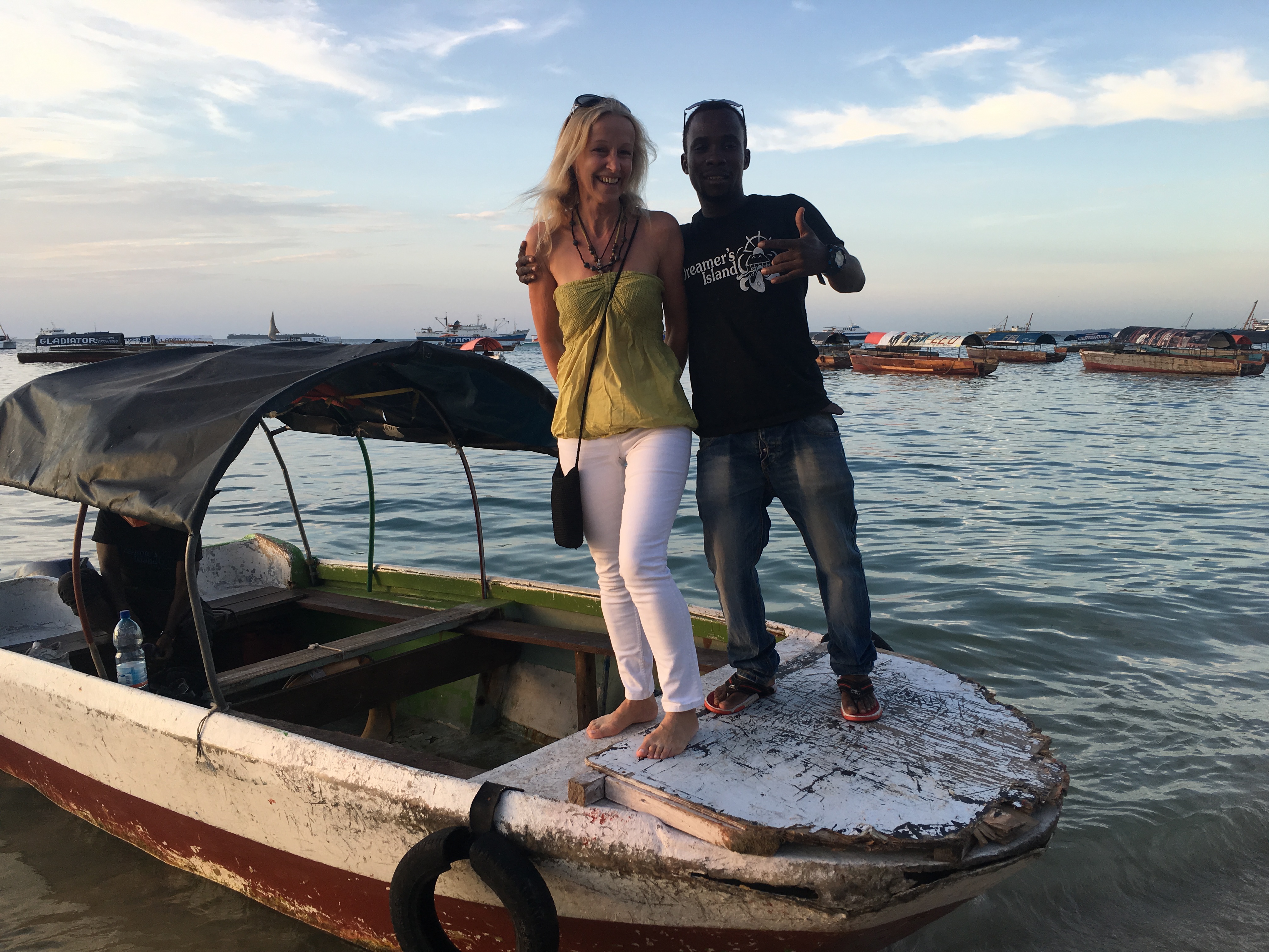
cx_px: 634
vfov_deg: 48.2
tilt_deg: -6.2
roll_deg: -1.1
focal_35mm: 29
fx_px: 1063
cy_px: 476
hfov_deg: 61.7
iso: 25
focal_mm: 4.15
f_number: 2.2
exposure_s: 1/225
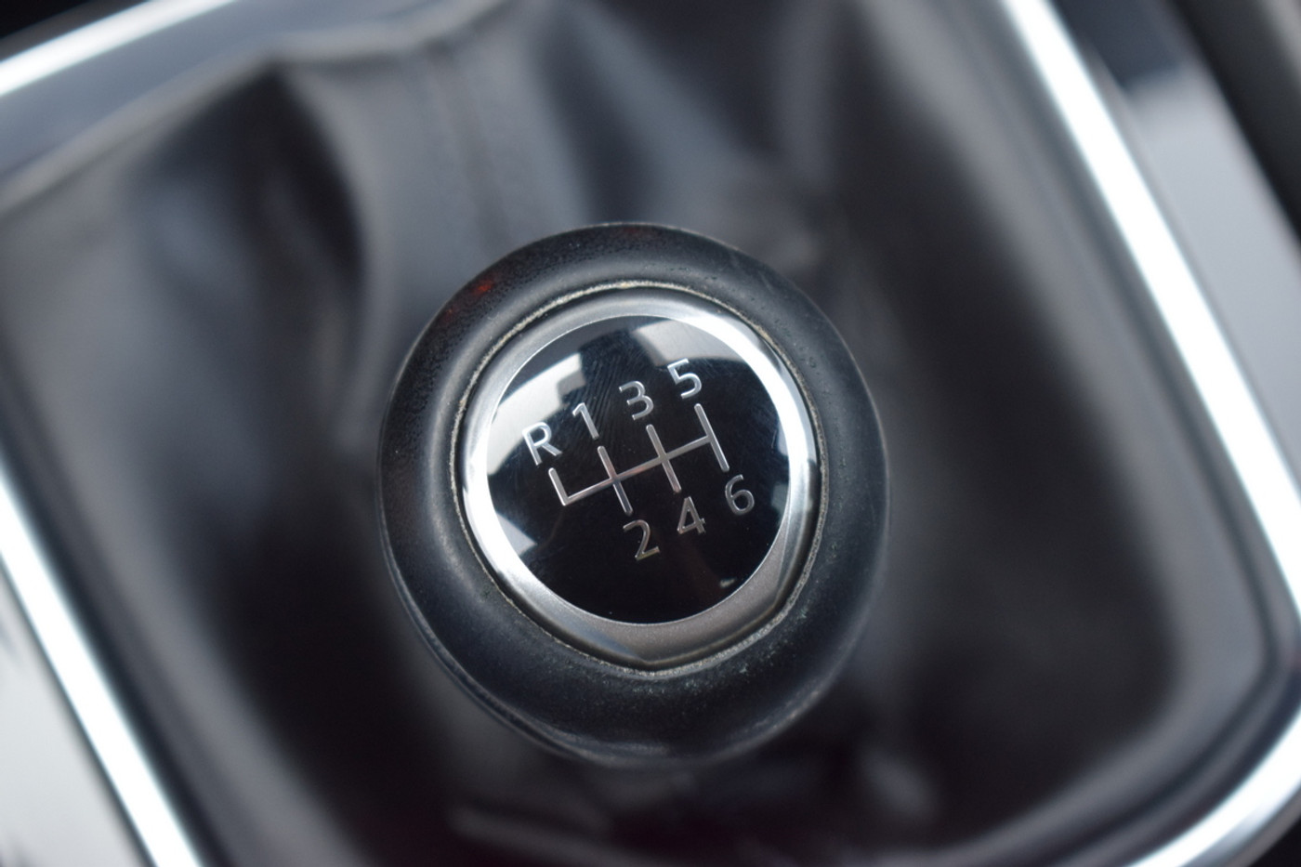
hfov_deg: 24.6
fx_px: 2981
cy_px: 434
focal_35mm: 82
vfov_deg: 16.5
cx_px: 650
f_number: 5.6
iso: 900
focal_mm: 55
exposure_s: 1/60
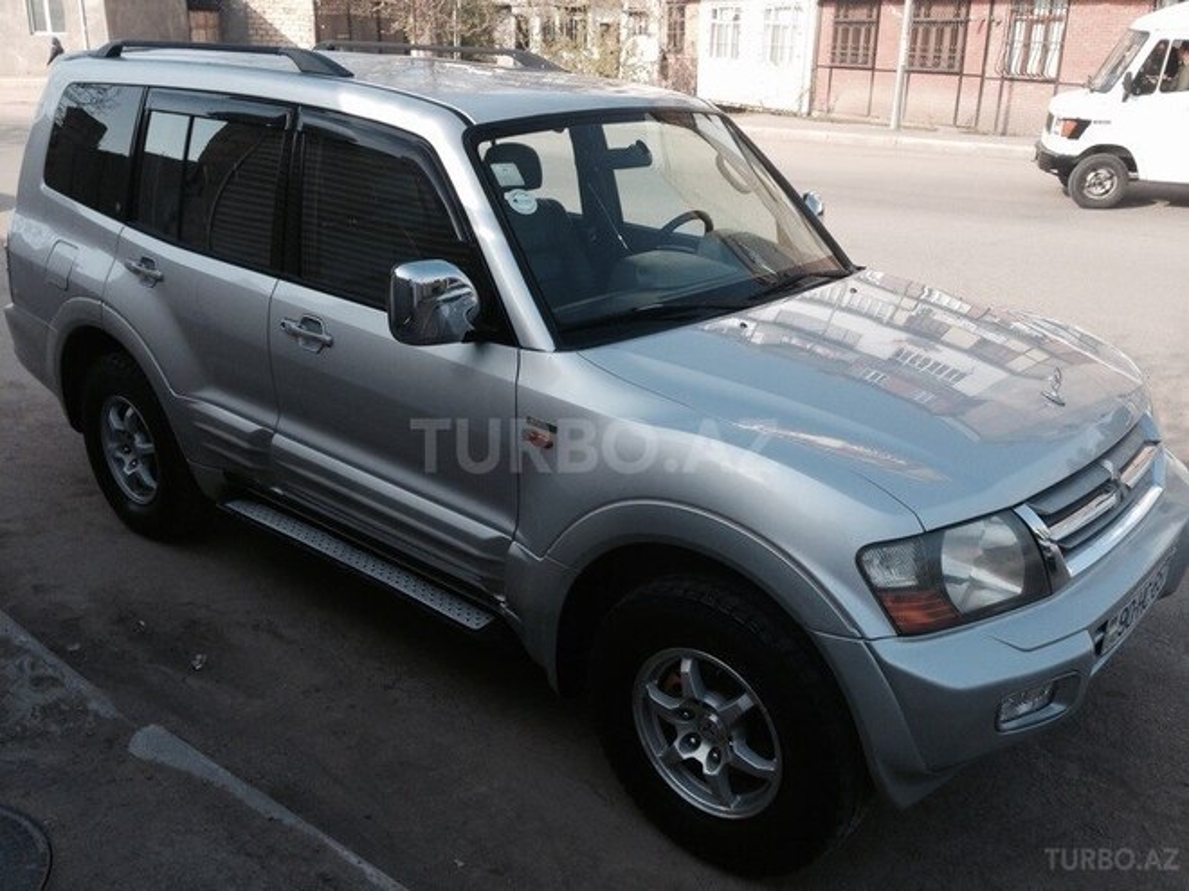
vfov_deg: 42.9
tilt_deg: -20.1
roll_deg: -0.1
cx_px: 594
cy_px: 446
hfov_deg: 55.4
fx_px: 1133
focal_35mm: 33
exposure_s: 1/577
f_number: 2.4
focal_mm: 4.12
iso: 50
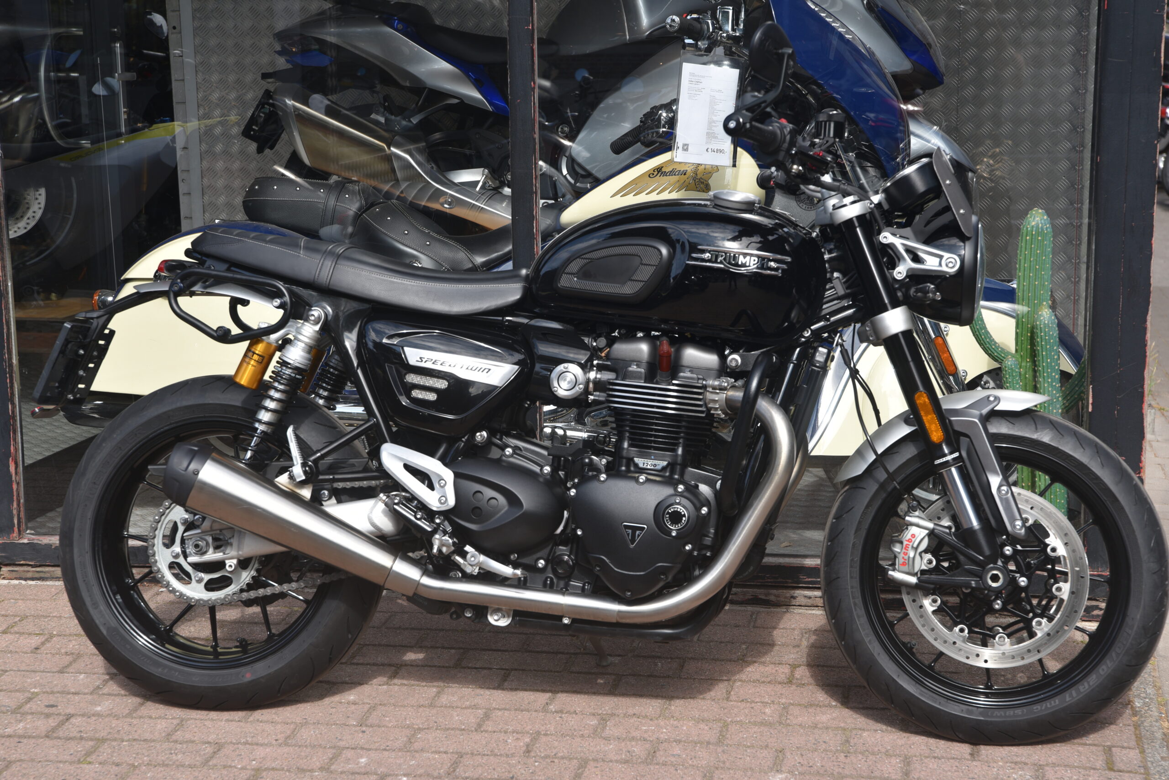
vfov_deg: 20.6
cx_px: 584
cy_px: 390
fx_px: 2144
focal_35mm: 66
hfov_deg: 30.5
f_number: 6.3
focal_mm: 66
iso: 100
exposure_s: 1/160
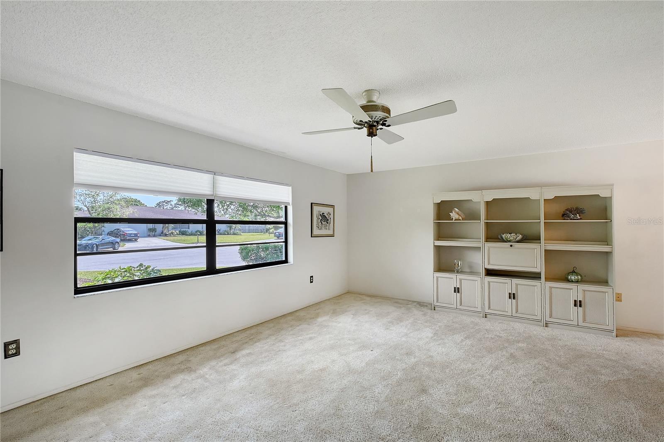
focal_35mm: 15
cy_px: 221
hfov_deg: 100.4
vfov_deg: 77.3
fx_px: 277
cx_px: 332
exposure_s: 1/250
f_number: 10
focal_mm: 10
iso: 800
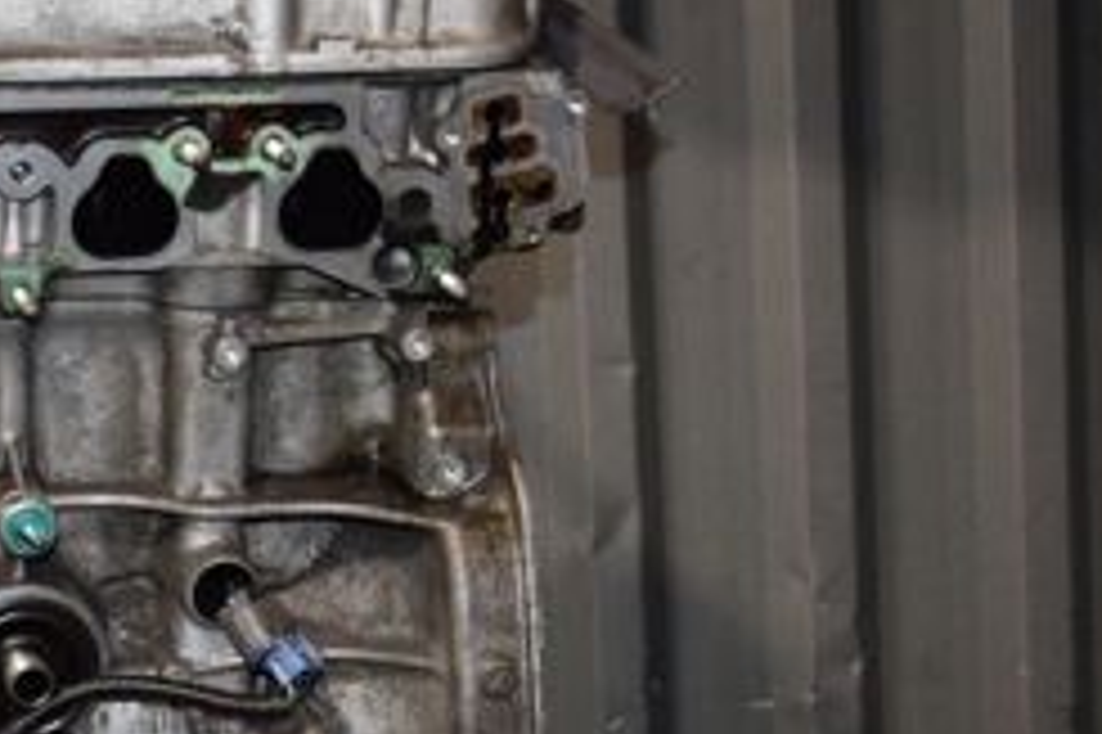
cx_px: -54
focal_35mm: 102
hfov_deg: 19.3
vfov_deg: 13.4
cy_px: 554
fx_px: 3120
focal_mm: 26
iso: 800
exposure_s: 1/60
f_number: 5
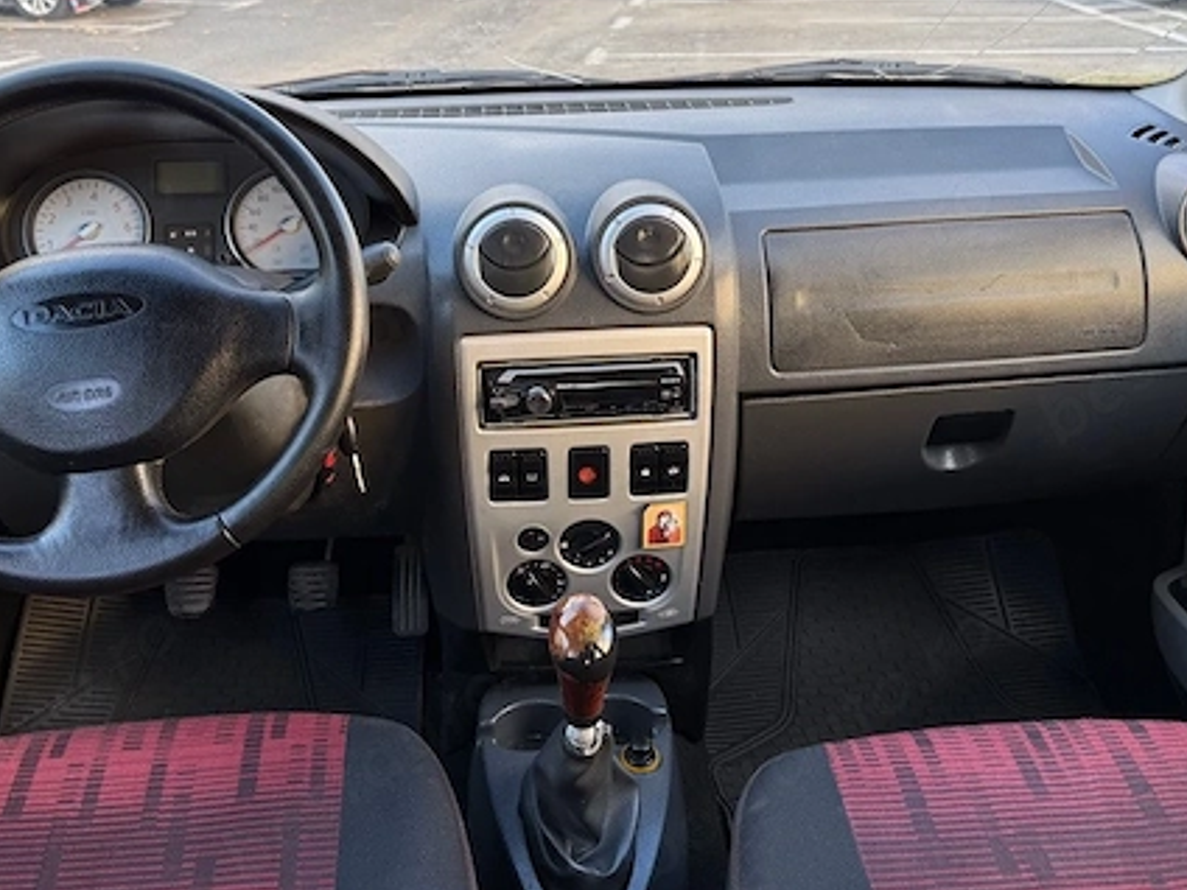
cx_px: 540
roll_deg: +1.5
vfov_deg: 41.5
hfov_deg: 53.9
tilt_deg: -19.4
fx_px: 1166
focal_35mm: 34
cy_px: 327
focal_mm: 6.76
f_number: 1.78
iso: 64
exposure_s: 1/121
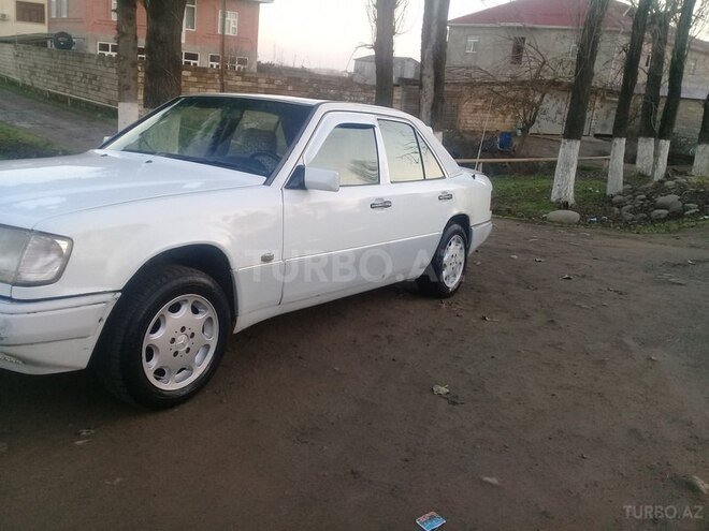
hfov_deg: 58.4
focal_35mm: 31
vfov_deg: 45.4
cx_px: 354
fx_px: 635
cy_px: 266
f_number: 2.2
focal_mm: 3.3
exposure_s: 1/50
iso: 64
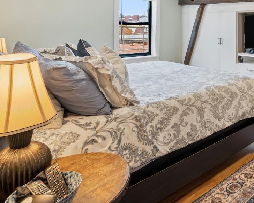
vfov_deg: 46.3
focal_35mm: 29
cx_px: 234
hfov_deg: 52.2
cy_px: 30
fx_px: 218
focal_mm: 10
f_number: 9
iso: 400
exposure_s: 1/15
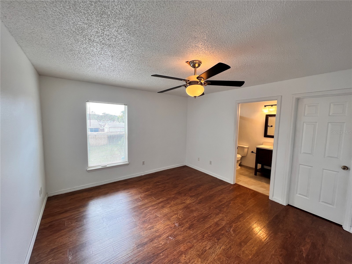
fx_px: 132
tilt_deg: -5.5
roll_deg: -1.3
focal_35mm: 13
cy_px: 132
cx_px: 176
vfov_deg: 89.9
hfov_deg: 106.2
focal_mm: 1.57
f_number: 1.8
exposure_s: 1/120
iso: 64
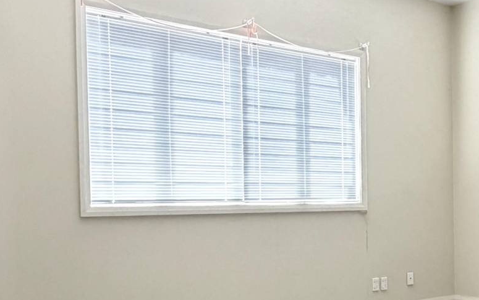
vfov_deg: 26.1
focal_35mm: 49
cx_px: 404
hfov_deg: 39.0
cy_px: 220
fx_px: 640
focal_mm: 2.2
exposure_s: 1/121
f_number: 2.2
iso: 250
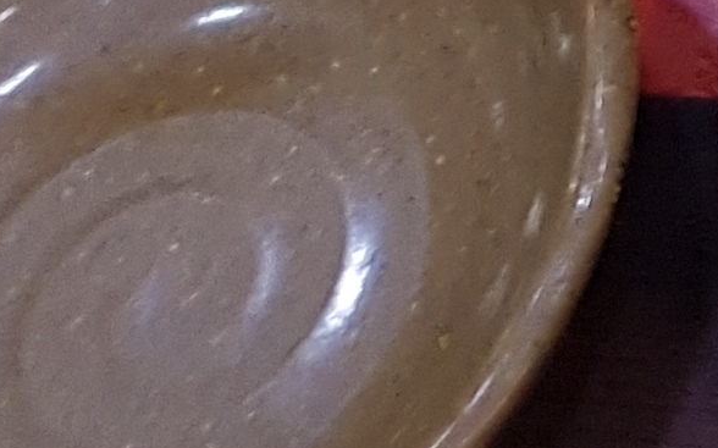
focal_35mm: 189
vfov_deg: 6.2
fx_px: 3697
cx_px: 2182
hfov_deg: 8.9
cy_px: -1029
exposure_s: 1/24
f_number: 1.7
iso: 160
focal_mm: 4.2
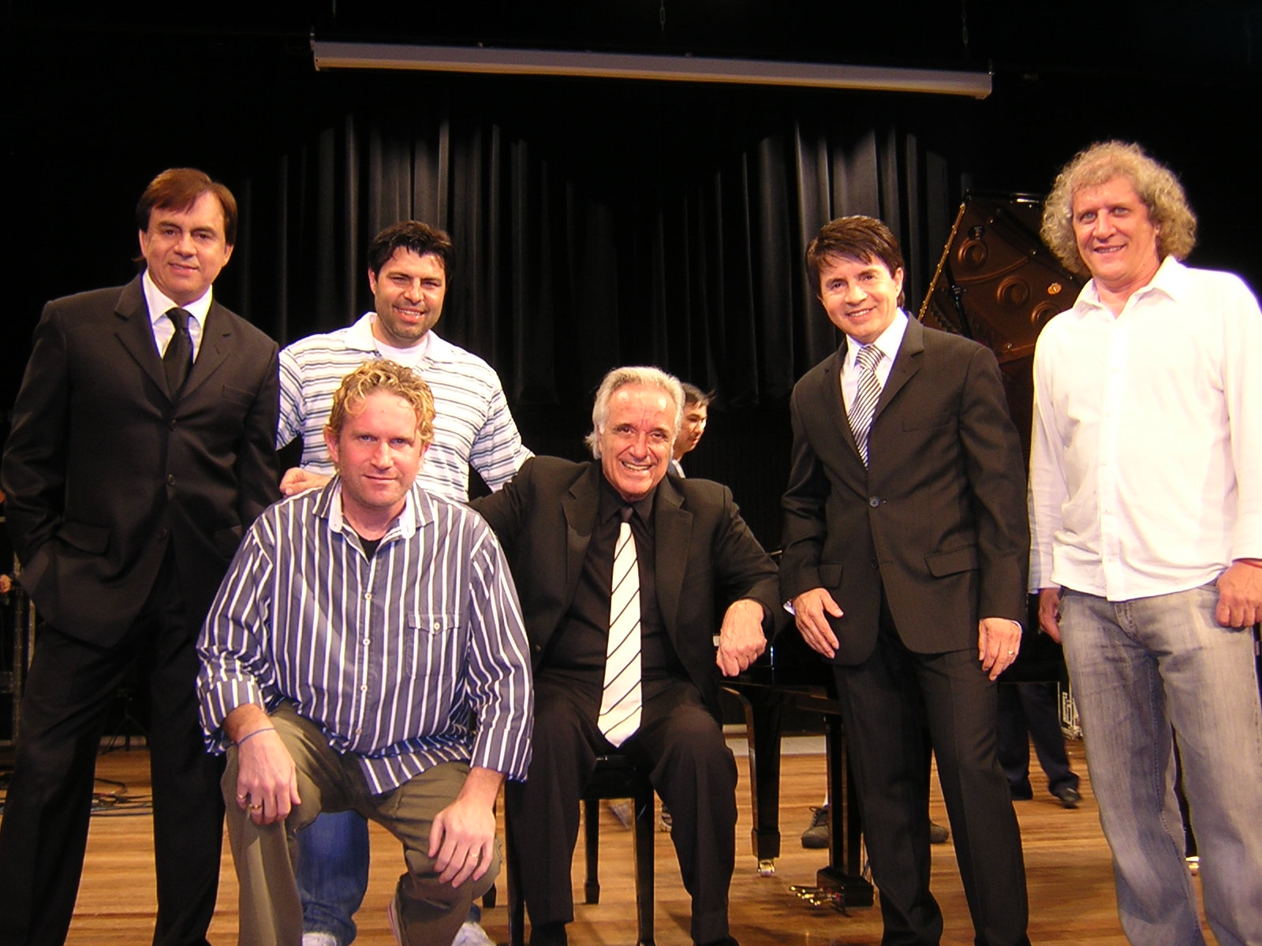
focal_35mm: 36
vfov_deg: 39.7
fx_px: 1312
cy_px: 473
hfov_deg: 51.4
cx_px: 631
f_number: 2.6
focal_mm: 4.7
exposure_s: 1/30
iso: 127
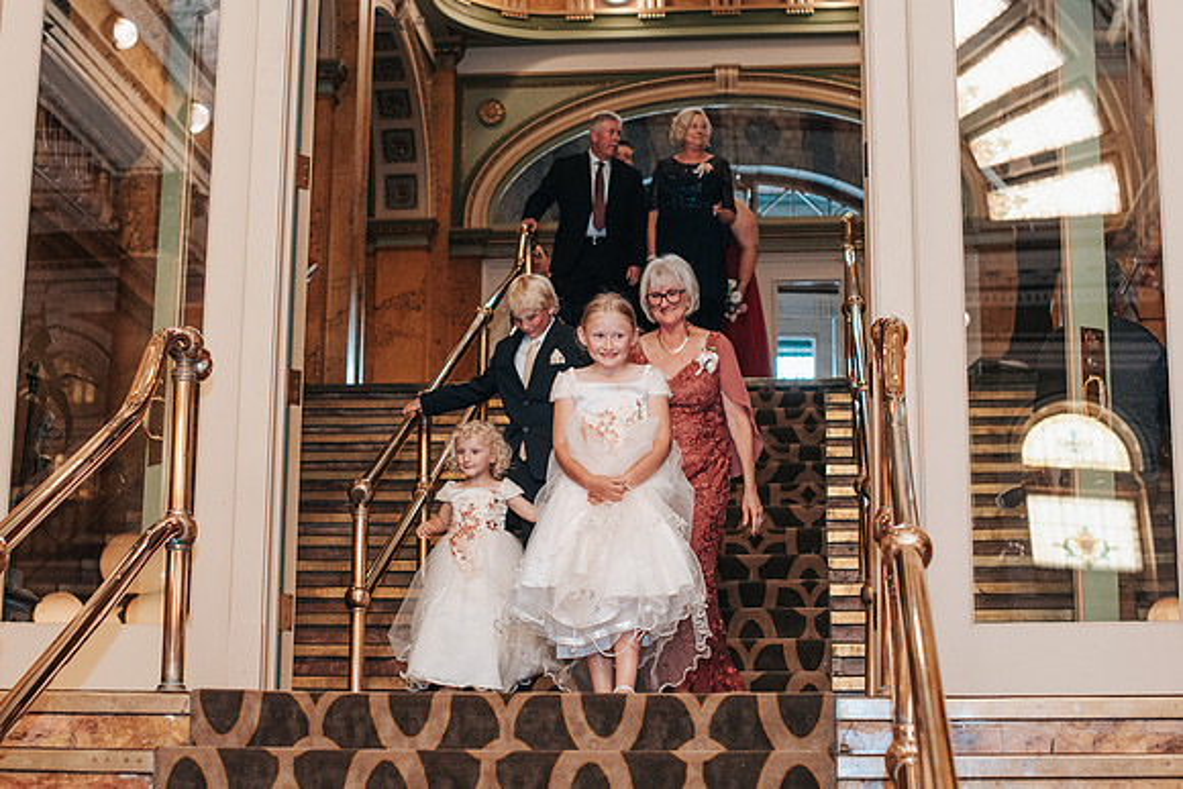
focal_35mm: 67
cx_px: 557
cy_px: 353
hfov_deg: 30.1
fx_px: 2199
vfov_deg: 20.3
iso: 1000
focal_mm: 50
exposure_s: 1/200
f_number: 3.2
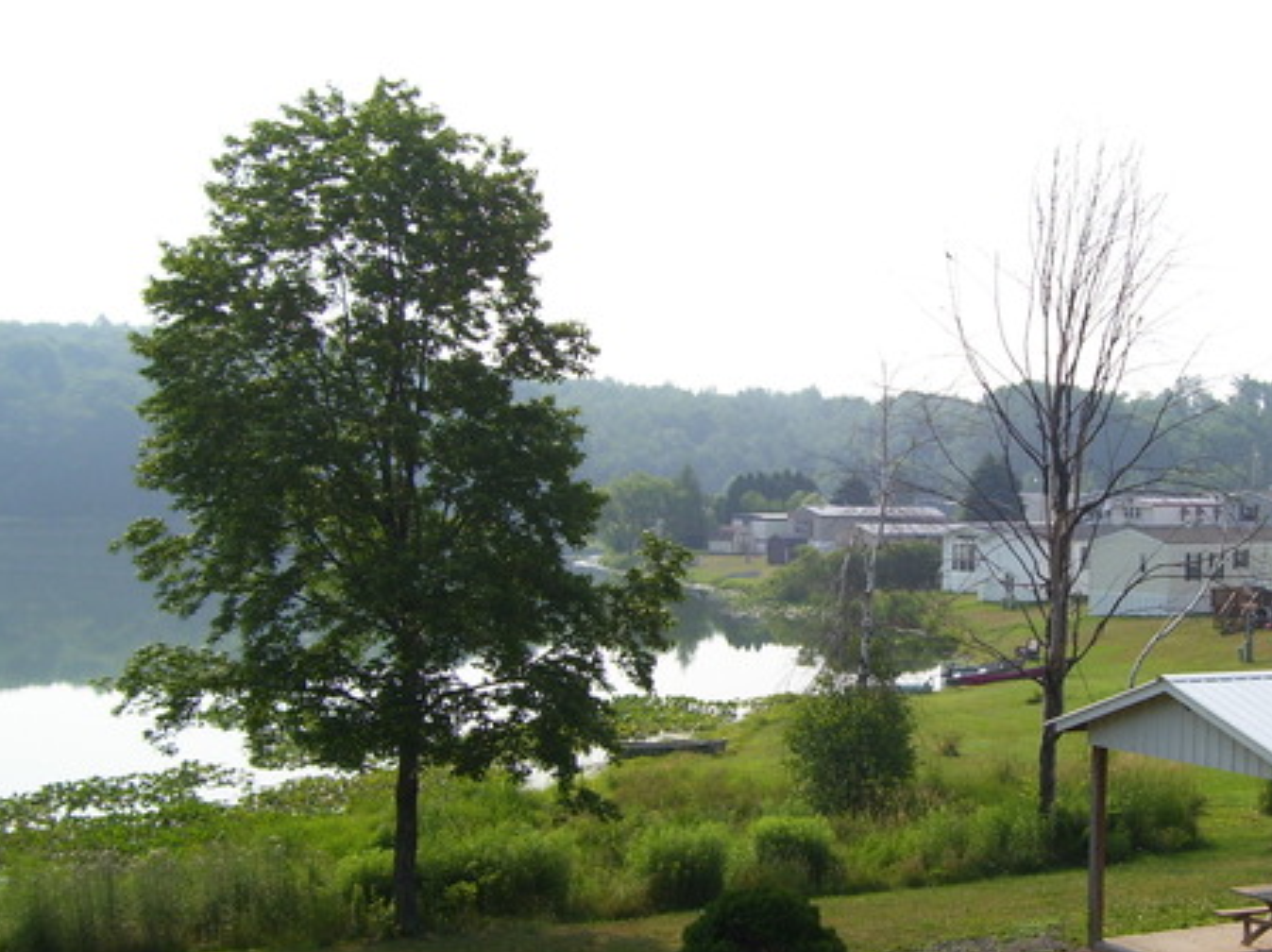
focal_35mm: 55
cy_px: 561
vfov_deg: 26.5
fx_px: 2019
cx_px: 846
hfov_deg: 34.6
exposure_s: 1/500
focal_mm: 6
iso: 80
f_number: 4.8
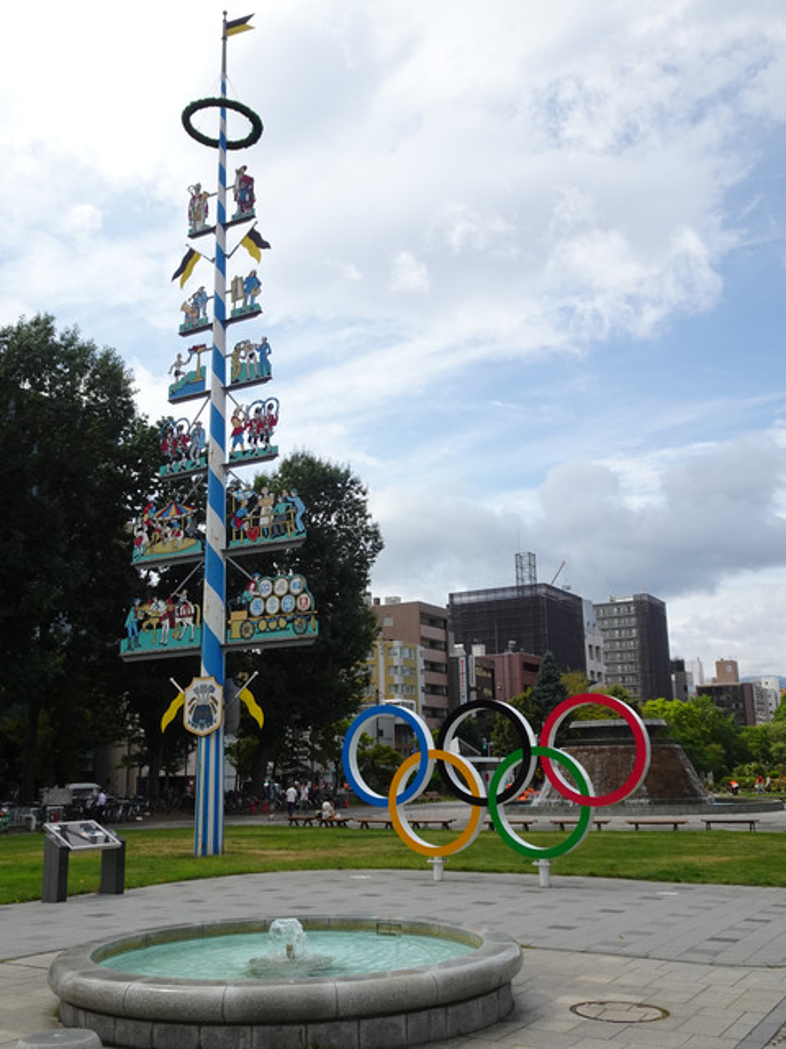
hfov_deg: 42.9
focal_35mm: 33
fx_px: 999
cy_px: 524
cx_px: 393
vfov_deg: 55.4
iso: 80
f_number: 4
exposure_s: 1/800
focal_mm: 5.57
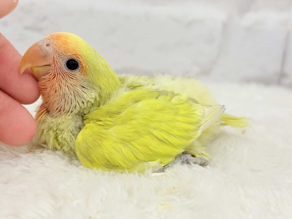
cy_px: 110
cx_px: 146
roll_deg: -6.7
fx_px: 439
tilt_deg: -12.9
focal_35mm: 52
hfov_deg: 36.8
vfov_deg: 28.0
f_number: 1.6
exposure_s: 1/100
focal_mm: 5.96
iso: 64
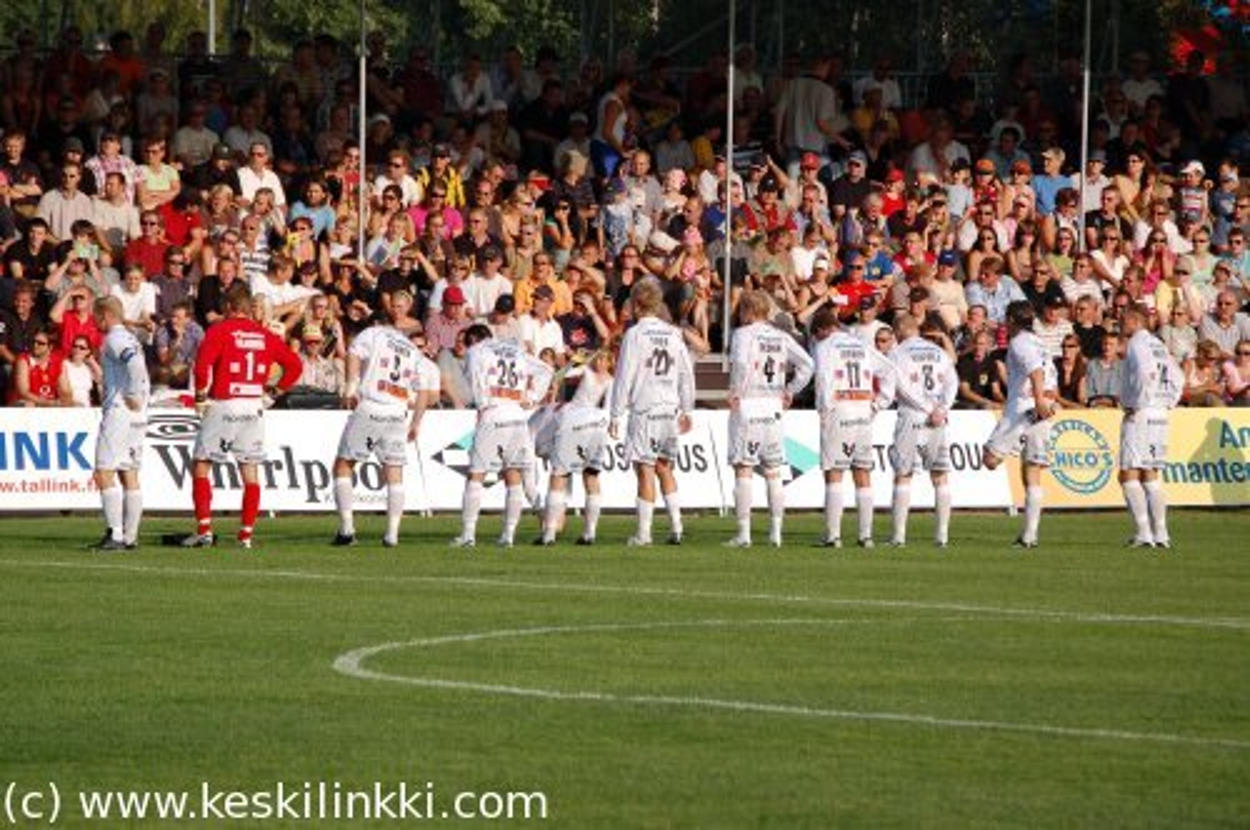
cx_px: 625
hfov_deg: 6.9
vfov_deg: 4.6
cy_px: 415
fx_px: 10403
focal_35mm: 300
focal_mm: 200
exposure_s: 1/2000
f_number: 9
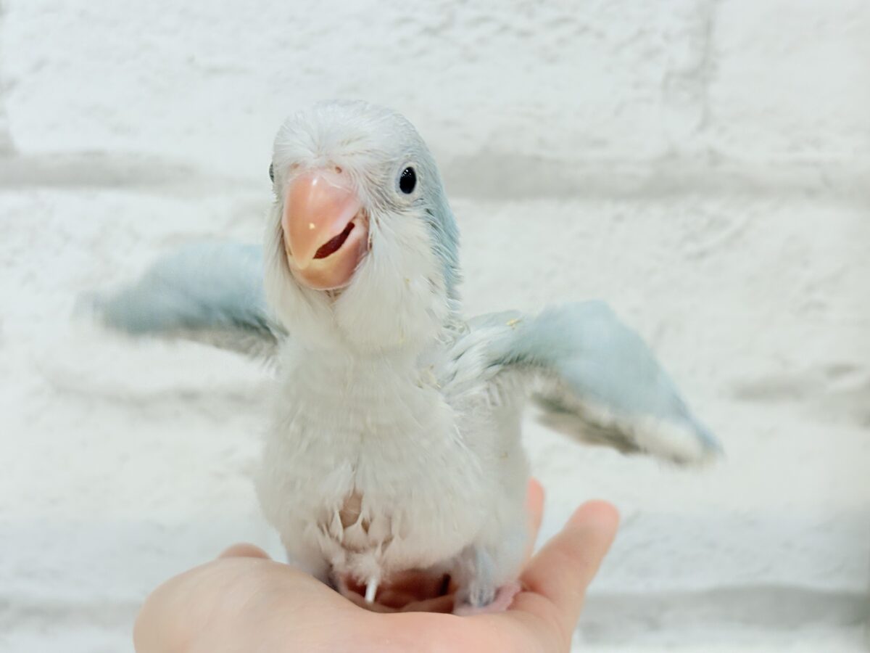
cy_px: 326
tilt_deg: -7.7
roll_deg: -0.3
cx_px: 435
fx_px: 1307
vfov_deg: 28.0
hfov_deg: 36.8
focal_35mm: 52
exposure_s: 1/100
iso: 80
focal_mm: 5.96
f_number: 1.6
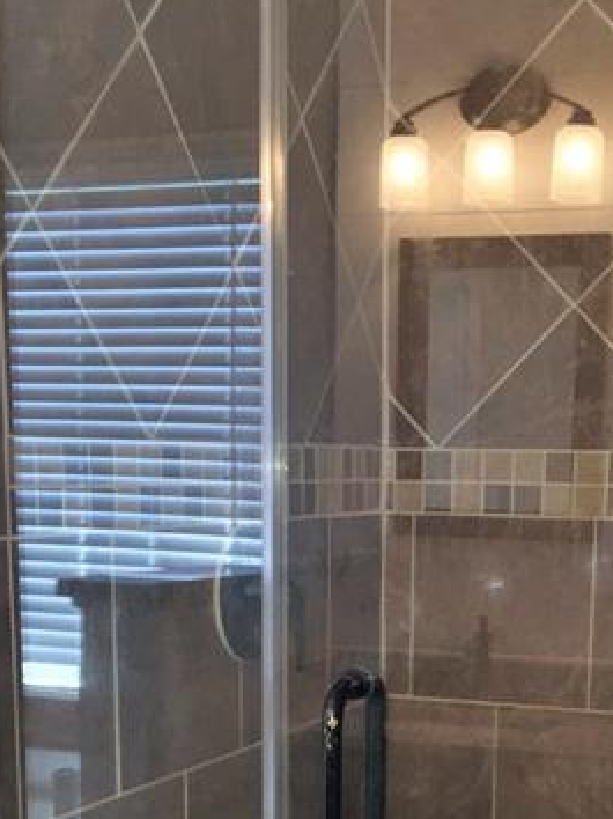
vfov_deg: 29.3
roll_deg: -0.9
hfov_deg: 23.1
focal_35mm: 63
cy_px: 766
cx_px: 414
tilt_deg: -12.1
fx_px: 1489
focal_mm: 4.15
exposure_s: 1/30
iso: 40
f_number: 2.2
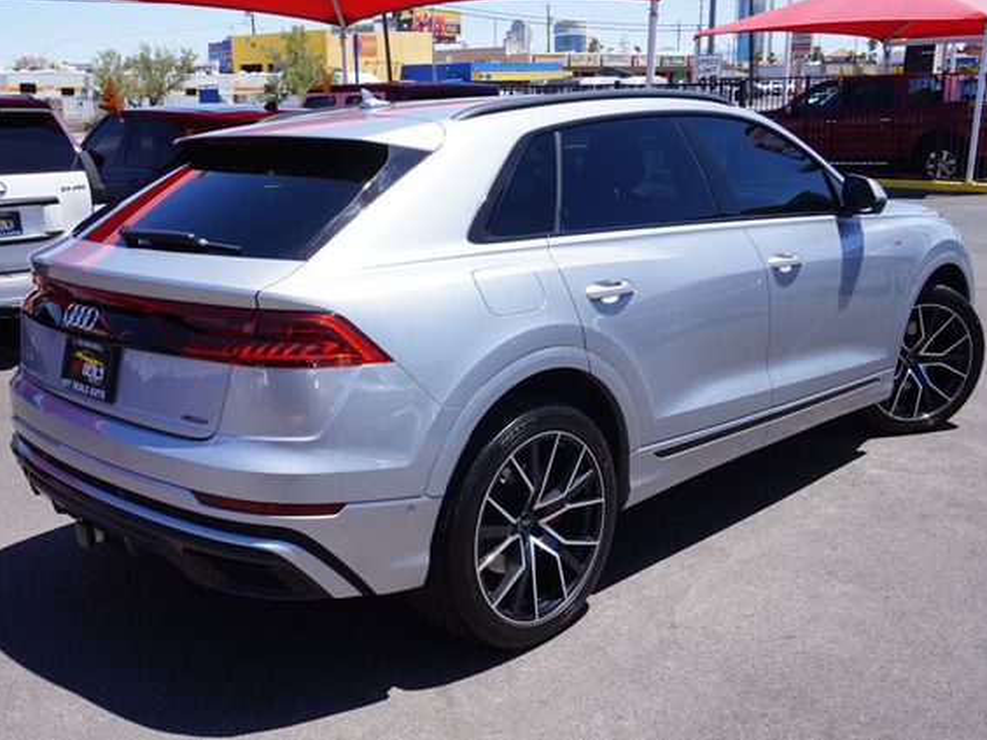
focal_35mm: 36
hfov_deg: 51.3
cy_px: 369
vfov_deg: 39.7
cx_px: 474
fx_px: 1026
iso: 100
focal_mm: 22
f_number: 13
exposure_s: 1/80
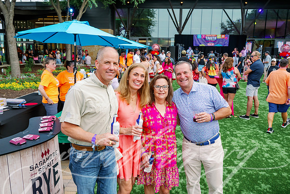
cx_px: 145
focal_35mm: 30
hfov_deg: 61.1
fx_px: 246
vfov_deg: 43.0
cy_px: 97
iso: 640
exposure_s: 1/200
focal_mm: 30.5
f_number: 5
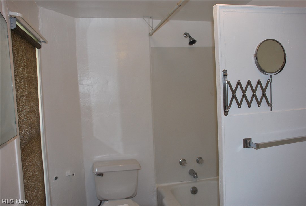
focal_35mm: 30
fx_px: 255
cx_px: 153
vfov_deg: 43.8
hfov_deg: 61.8
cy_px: 103
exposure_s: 1/60
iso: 400
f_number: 4
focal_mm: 20
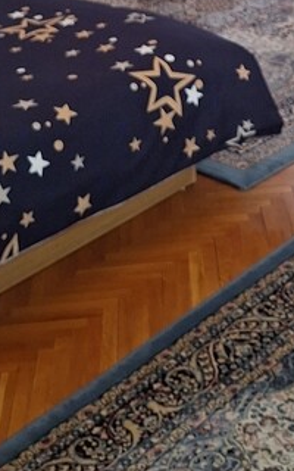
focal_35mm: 78
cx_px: 290
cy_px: -184
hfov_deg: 16.4
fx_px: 1000
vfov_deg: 22.8
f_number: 1.8
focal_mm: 5.54
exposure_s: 1/100
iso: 64
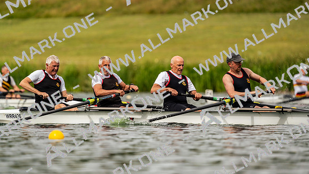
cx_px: 154
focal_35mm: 576
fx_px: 4721
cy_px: 84
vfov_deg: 2.1
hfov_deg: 3.7
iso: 250
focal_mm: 547
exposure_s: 1/2000
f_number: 6.3
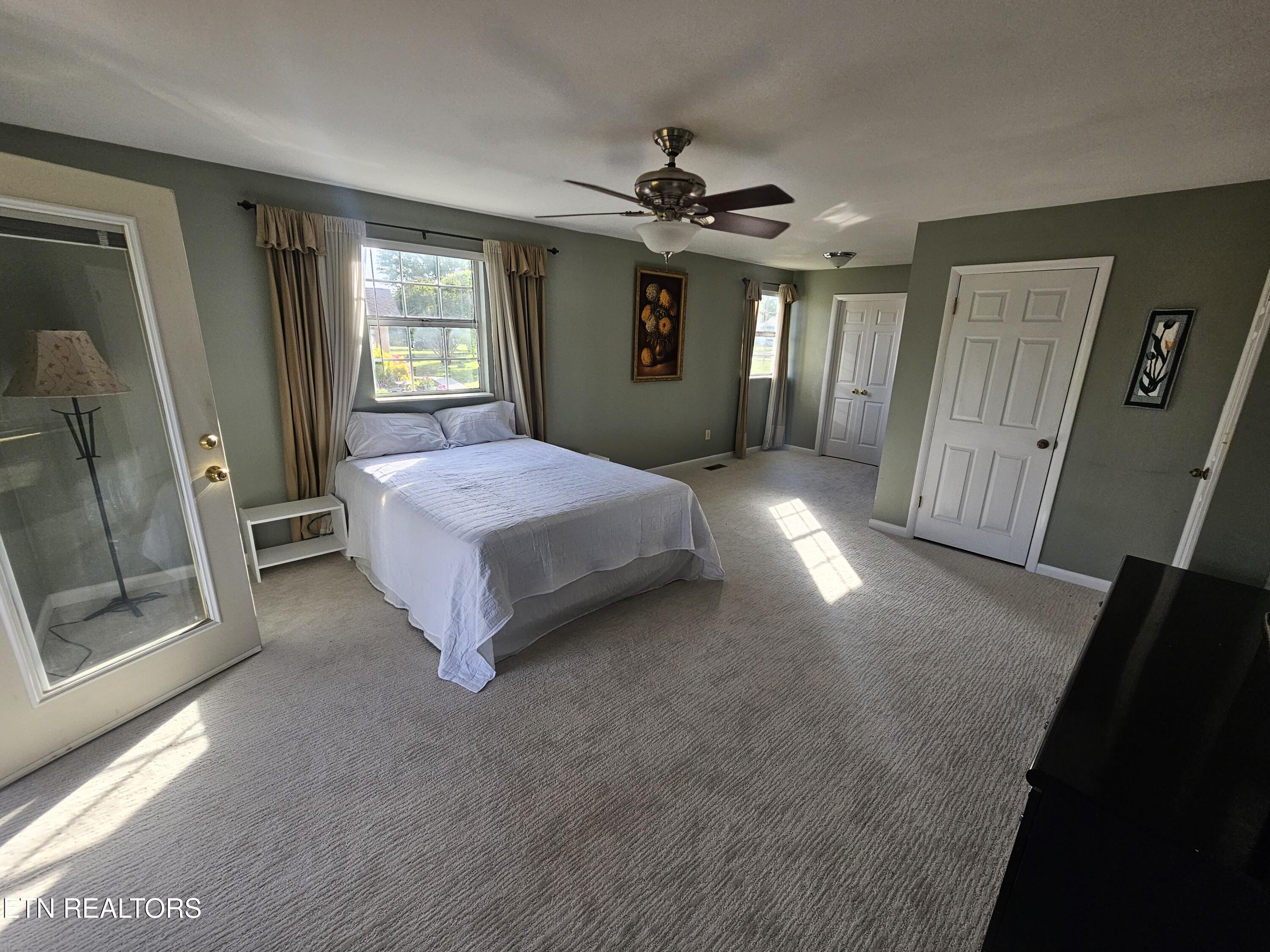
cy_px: 476
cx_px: 635
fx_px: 477
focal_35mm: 13
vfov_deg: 89.9
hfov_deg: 106.2
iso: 125
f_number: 2.2
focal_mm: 2.2
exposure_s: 1/359
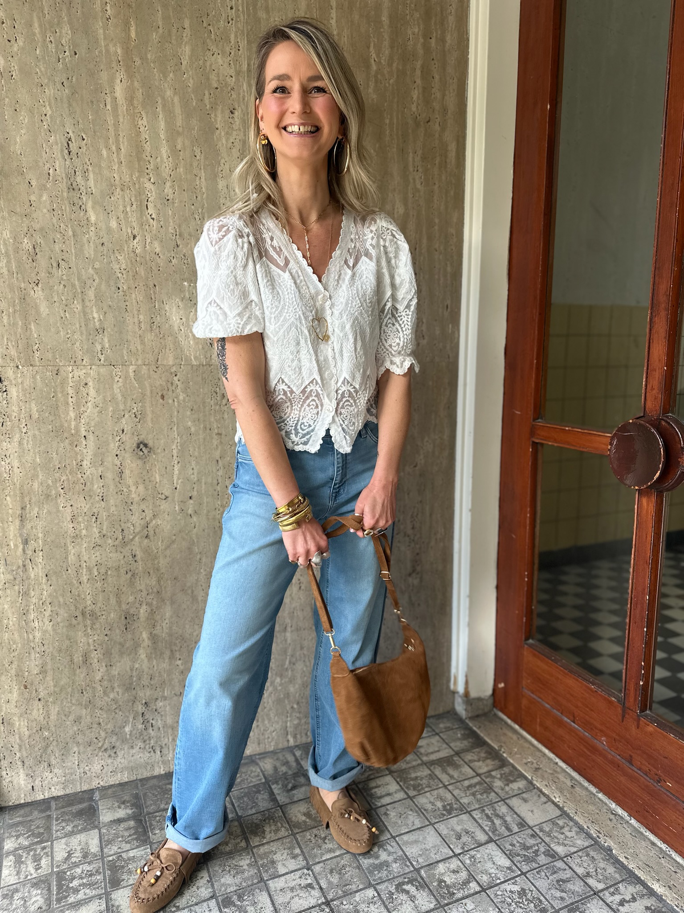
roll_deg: +0.1
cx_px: 342
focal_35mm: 24
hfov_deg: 56.8
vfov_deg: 71.6
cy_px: 456
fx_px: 632
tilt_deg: -10.9
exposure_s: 1/143
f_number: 1.78
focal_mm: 6.86
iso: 64
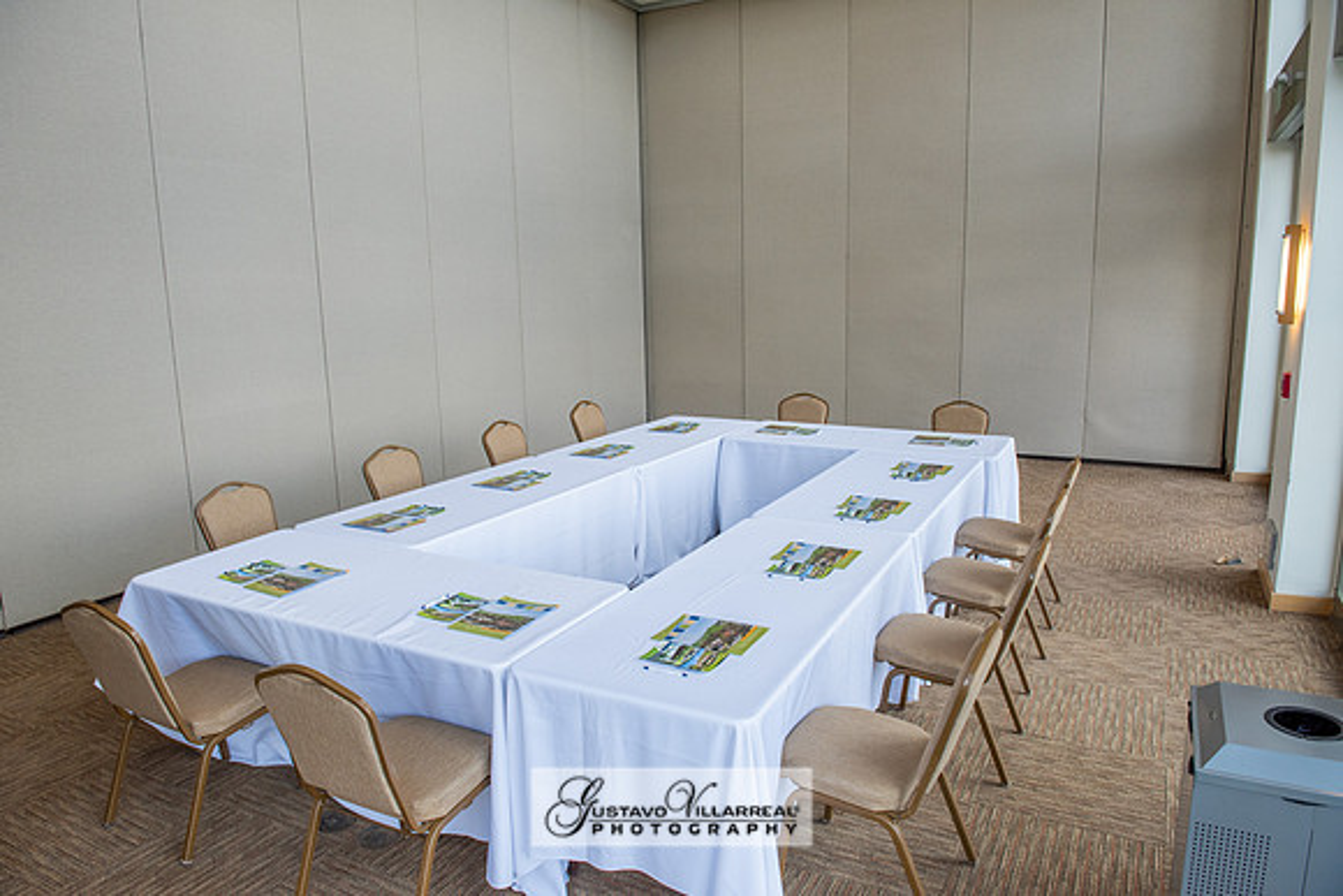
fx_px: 896
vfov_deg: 53.2
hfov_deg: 73.7
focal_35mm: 24
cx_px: 672
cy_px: 448
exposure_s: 1/250
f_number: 6.3
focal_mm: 24
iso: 800
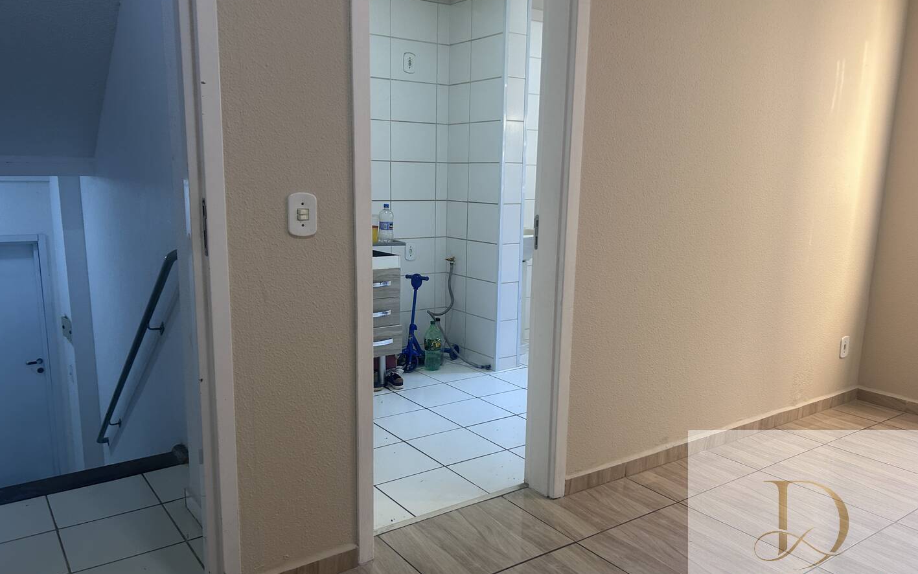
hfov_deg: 66.5
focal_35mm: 28
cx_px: 461
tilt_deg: -11.4
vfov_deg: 44.5
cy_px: 320
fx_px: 701
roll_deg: -1.0
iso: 80
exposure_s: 1/60
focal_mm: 5.7
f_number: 1.5
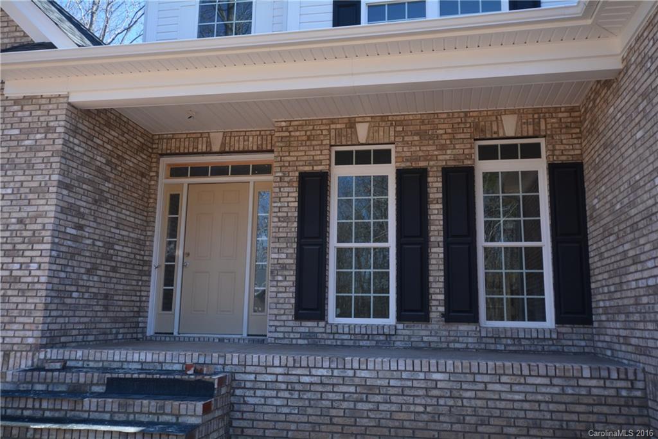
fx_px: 548
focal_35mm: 30
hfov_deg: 61.9
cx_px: 329
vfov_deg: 43.6
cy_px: 220
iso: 200
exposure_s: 1/160
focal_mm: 20
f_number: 6.3
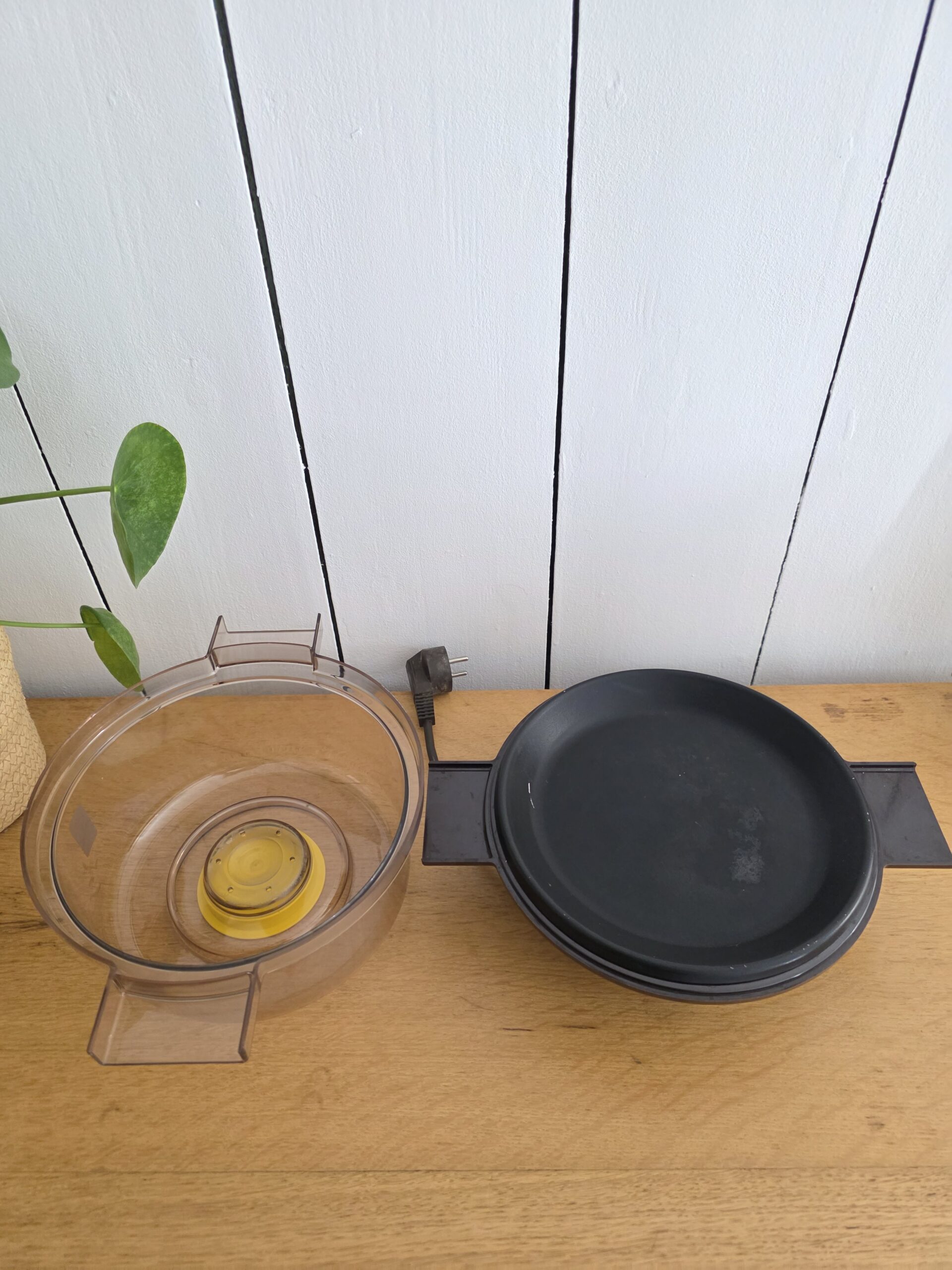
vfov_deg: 73.9
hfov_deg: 58.9
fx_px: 843
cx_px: 476
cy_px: 635
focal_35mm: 23
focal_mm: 6.3
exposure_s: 1/100
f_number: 1.7
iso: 400
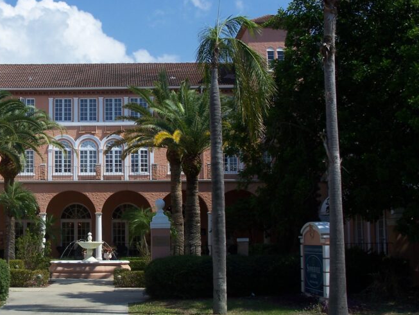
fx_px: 702
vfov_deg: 25.2
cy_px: 153
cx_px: 94
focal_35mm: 58
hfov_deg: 32.5
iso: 64
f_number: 4
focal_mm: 7.8
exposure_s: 1/640
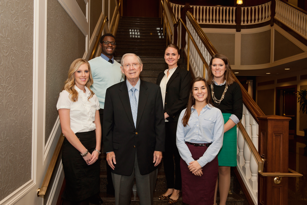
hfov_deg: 54.5
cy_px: 102
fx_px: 298
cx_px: 154
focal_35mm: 35
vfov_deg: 37.8
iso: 1600
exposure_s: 1/160
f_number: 7.1
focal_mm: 35
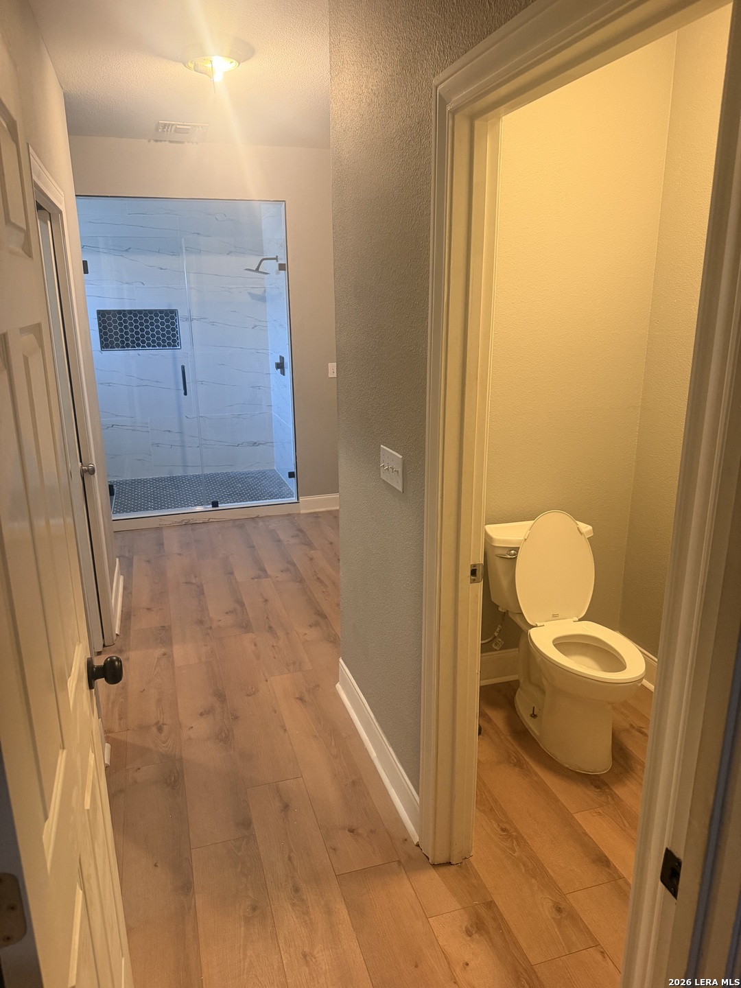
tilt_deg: -15.5
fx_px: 685
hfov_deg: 56.8
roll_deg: -0.1
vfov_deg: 71.6
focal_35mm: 24
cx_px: 370
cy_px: 494
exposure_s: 1/60
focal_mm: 6.76
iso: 320
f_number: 1.78
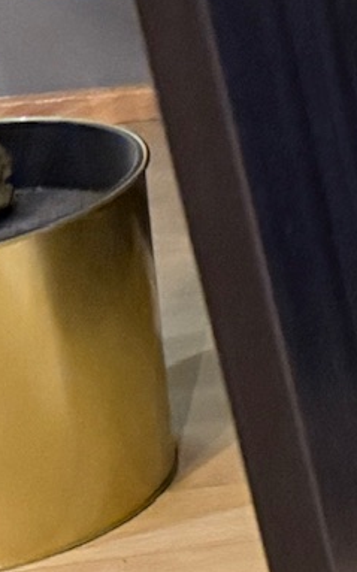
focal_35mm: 136
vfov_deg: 15.2
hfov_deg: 6.9
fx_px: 2120
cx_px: 1510
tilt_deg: -20.2
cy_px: 76
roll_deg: -1.4
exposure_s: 1/33
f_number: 1.78
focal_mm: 6.76
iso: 640
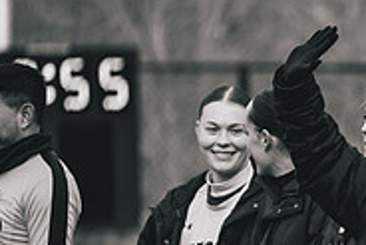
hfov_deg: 1.6
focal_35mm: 1260
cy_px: 214
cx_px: 549
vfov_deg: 1.1
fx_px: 12820
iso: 800
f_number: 6.3
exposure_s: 1/1000
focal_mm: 400
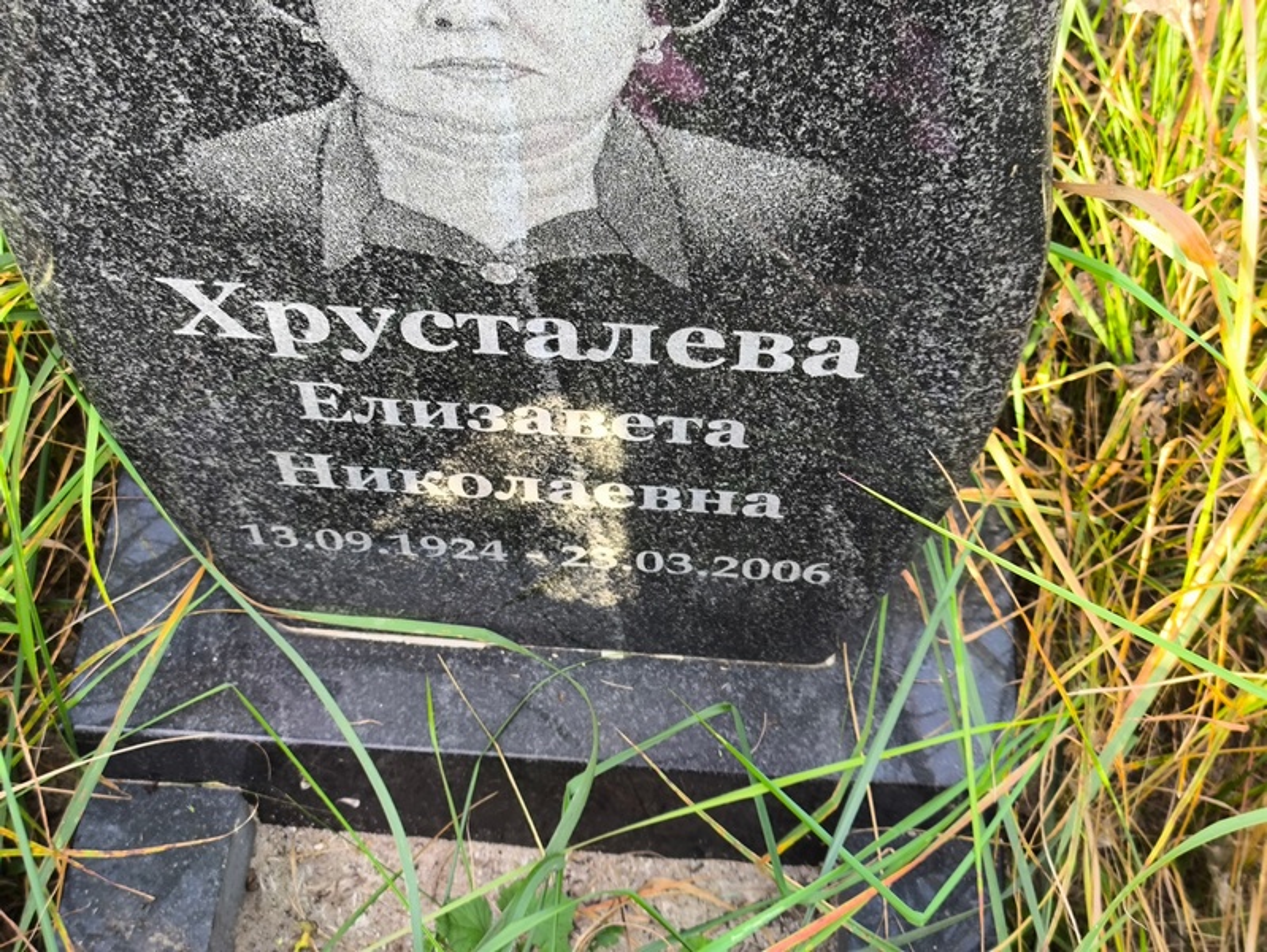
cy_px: 476
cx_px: 634
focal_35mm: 50
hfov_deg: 38.2
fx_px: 1831
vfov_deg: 29.1
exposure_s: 1/100
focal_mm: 4.71
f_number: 1.7
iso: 80
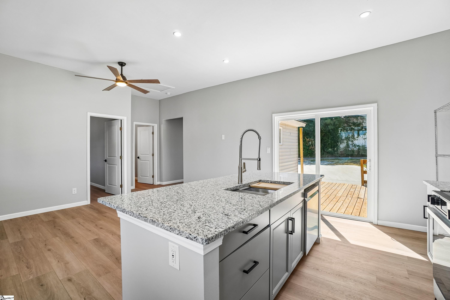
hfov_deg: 100.4
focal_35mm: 15
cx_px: 225
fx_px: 187
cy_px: 150
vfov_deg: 77.3
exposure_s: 1/30
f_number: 8
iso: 125
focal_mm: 10
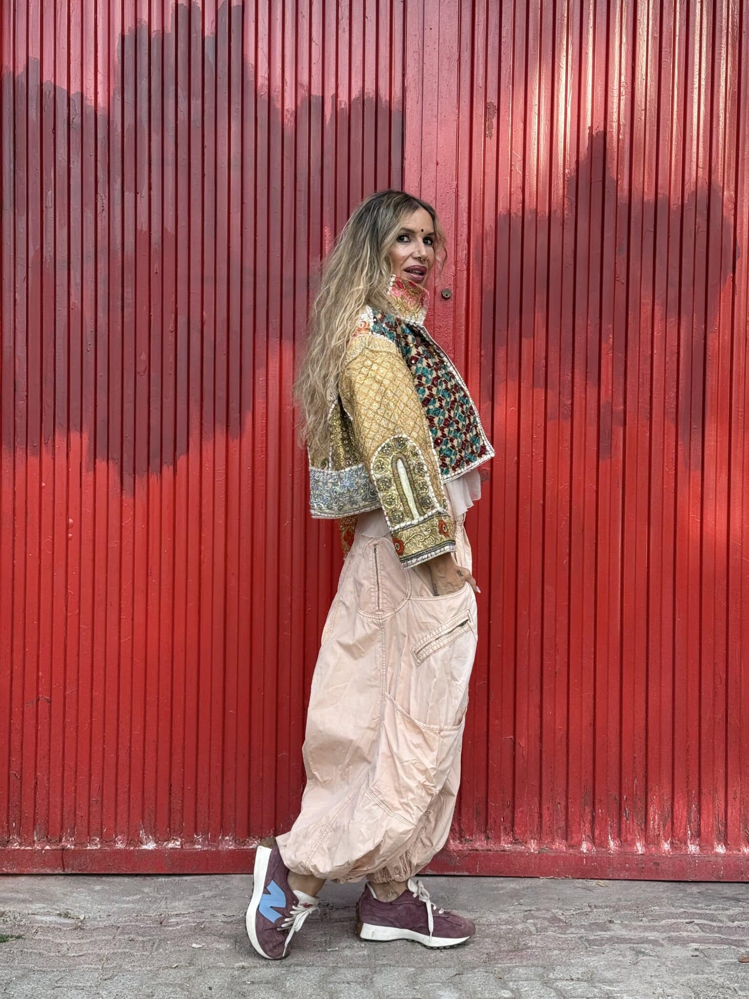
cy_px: 500
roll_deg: -0.7
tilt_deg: +1.6
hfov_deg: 30.3
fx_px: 1385
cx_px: 374
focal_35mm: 48
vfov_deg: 39.7
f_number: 1.78
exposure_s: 1/1307
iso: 100
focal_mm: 6.76
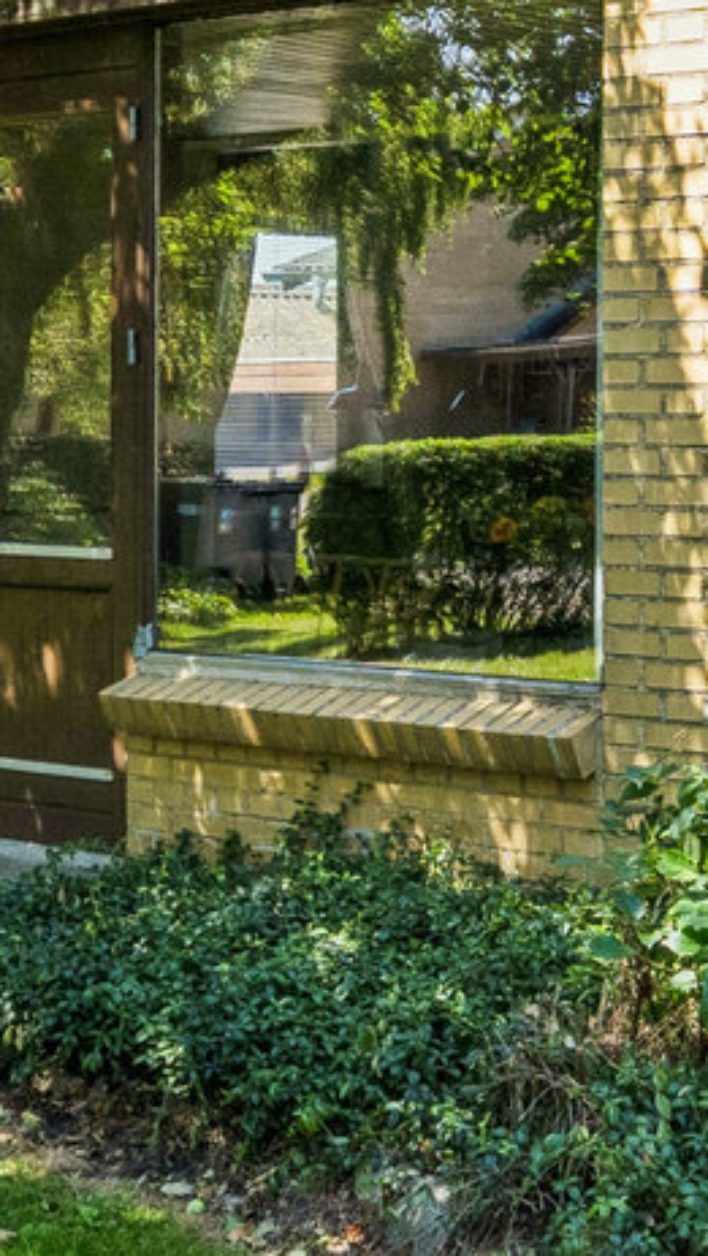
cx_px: 857
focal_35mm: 83
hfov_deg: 14.1
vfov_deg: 25.3
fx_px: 2766
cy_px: 309
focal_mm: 18
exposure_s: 1/640
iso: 800
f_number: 7.1
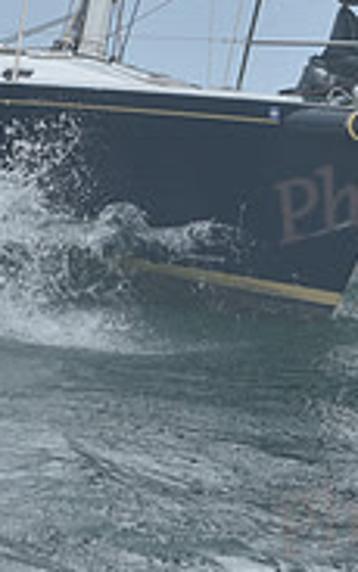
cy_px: 45
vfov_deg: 9.3
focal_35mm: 225
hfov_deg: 5.8
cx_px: 115
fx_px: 3512
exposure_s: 1/800
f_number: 5.6
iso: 320
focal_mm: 70
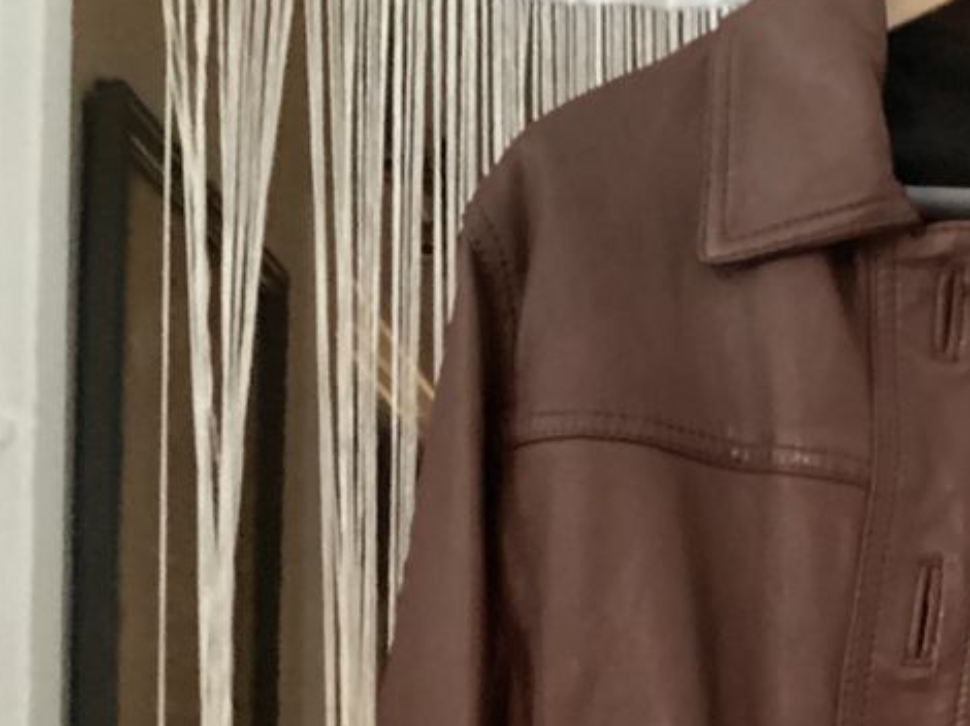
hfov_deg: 27.5
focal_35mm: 66
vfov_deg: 21.6
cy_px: 681
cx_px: 1001
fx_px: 1848
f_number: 2.4
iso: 800
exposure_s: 1/15
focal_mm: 3.3
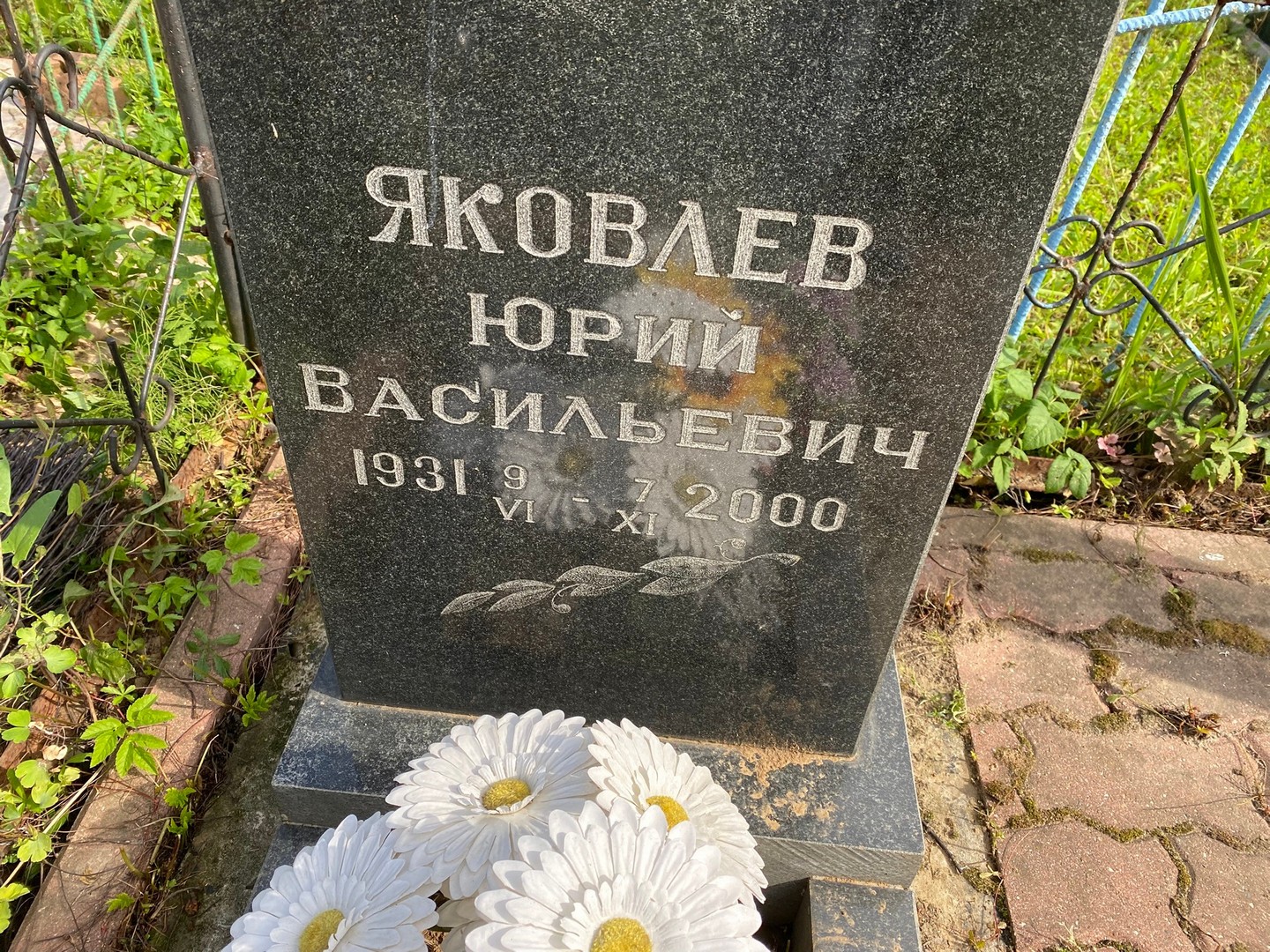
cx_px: 635
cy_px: 476
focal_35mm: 26
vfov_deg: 53.1
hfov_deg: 67.3
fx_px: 954
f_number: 1.8
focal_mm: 4.25
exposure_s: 1/606
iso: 32
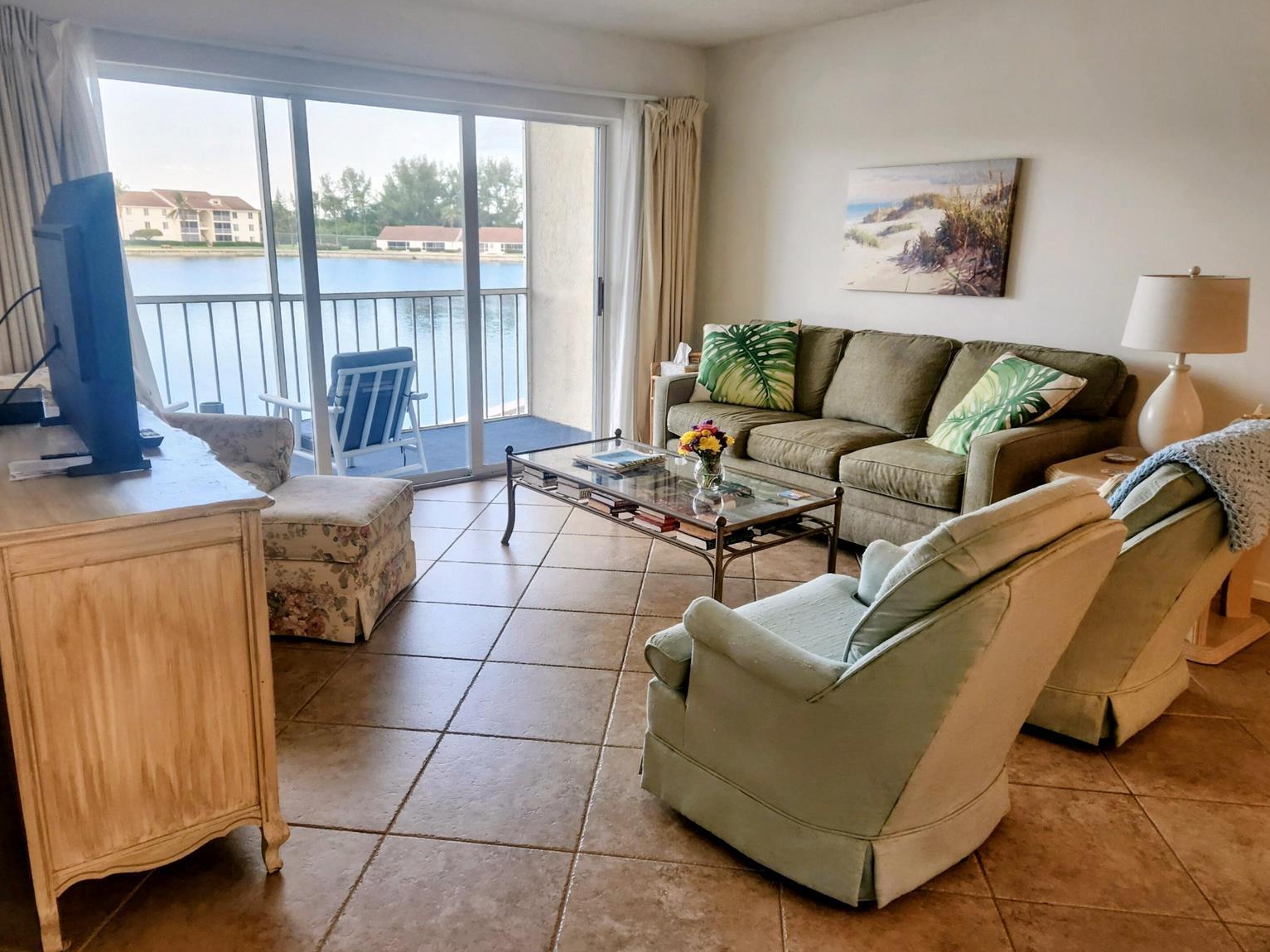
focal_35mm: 24
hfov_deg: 71.6
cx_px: 617
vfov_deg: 56.8
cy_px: 473
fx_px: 881
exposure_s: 1/120
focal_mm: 5.4
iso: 125
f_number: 1.8
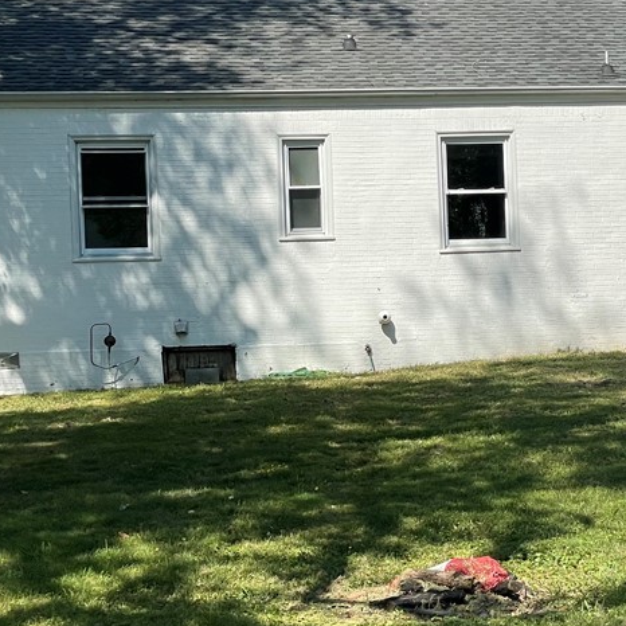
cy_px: 318
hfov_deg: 16.9
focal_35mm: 101
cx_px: 610
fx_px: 2066
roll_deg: +2.0
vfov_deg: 17.2
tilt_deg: -1.3
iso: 25
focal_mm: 6
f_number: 2
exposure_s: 1/1261
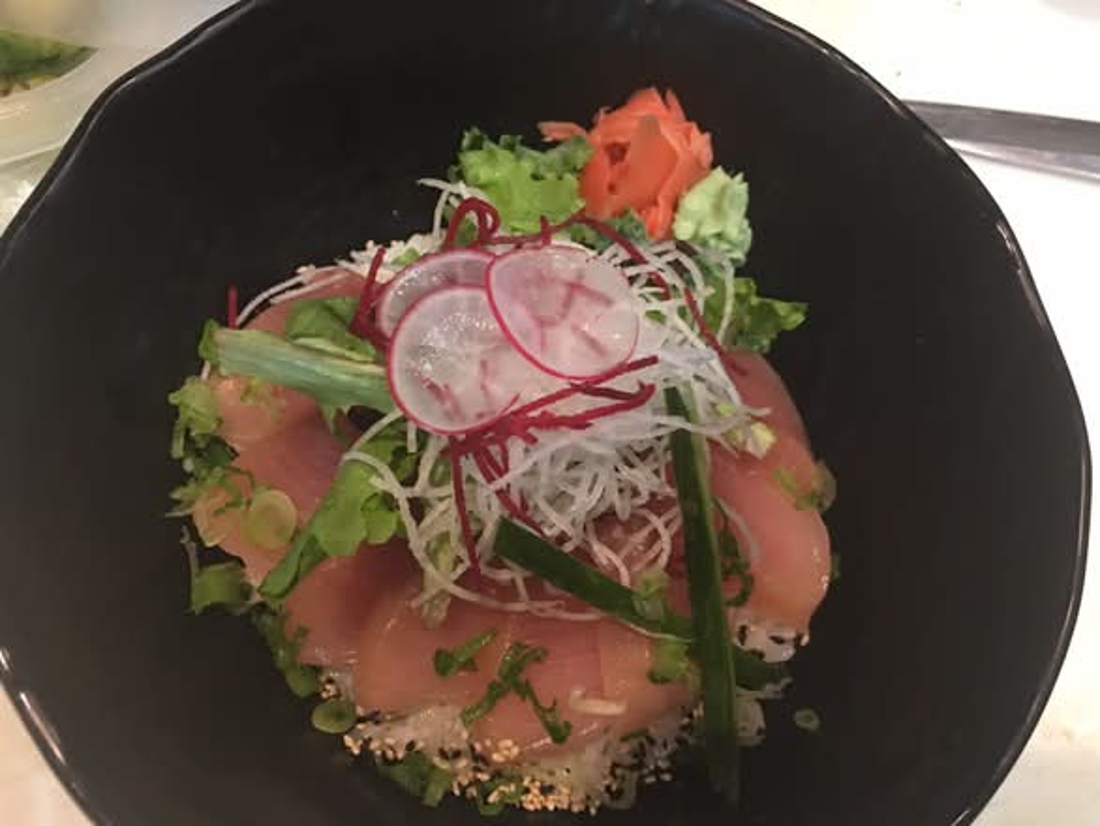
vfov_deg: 48.3
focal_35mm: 29
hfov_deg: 61.6
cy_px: 413
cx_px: 550
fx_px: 922
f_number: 2.2
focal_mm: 4.15
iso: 100
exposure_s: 1/10
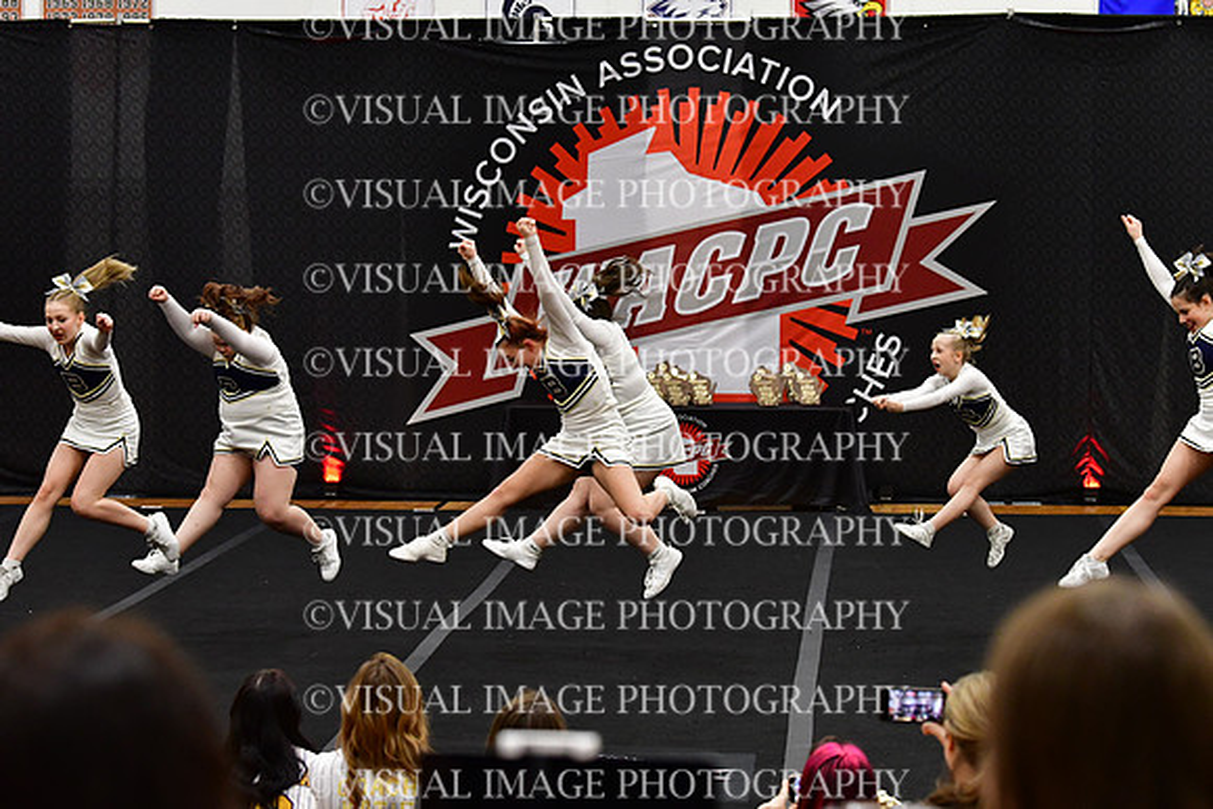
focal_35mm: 105
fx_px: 3539
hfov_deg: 19.5
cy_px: 404
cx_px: 606
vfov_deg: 13.0
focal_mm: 70
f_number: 4
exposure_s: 1/500
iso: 4000
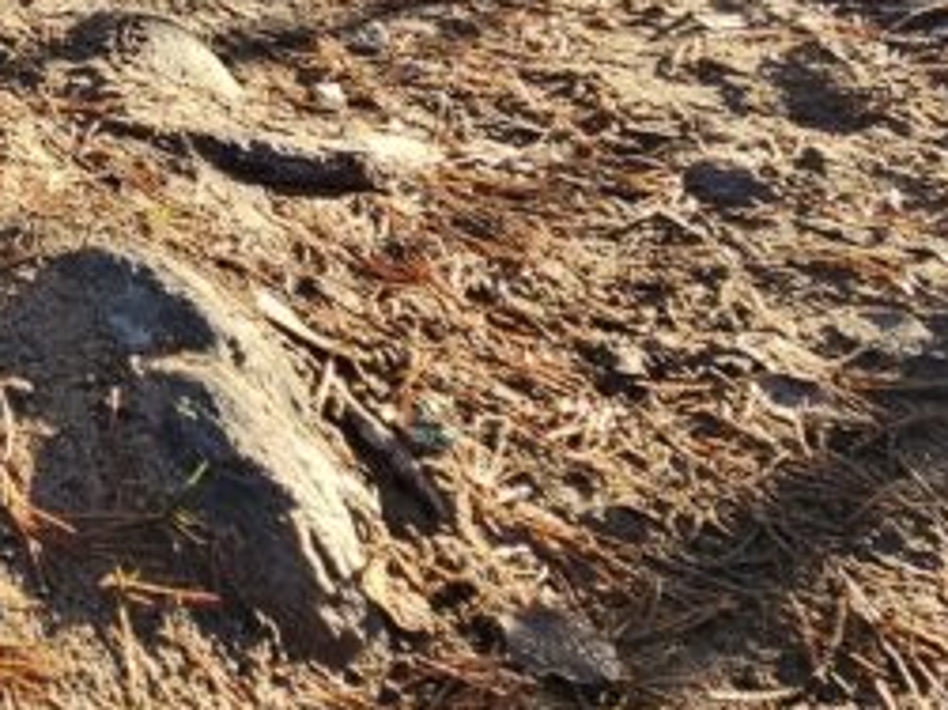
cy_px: -397
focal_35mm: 53
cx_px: -491
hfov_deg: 26.1
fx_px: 1451
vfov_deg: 22.0
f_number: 2.2
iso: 50
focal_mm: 2.2
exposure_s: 1/390
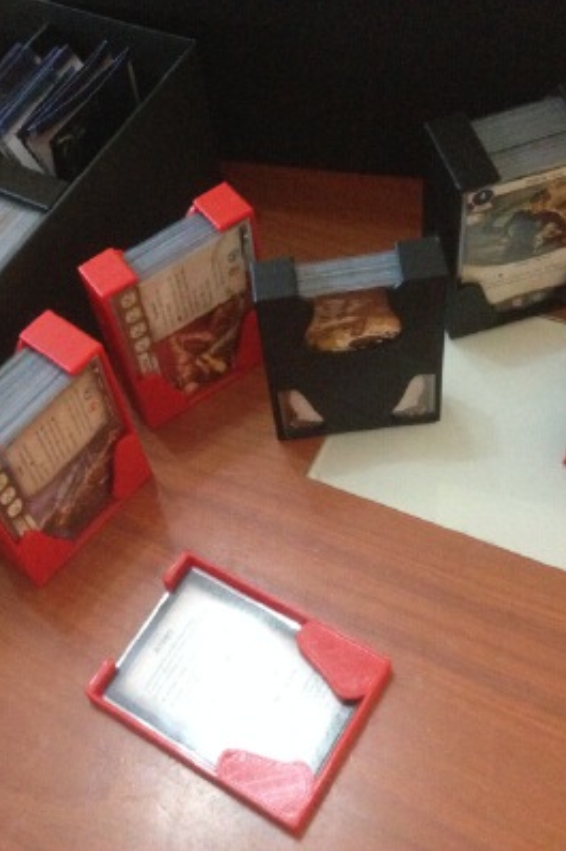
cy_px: 426
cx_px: 176
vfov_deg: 42.8
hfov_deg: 29.0
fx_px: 1086
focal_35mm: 46
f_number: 2.4
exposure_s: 1/17
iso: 800
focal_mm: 4.12
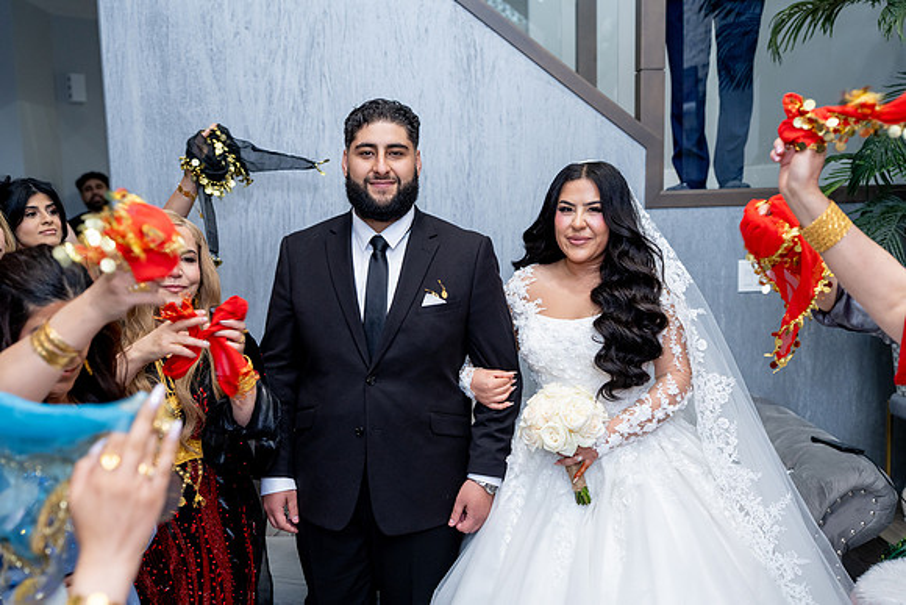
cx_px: 453
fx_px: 881
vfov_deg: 37.9
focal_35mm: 35
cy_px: 302
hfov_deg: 54.4
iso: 1000
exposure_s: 1/160
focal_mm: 35
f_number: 2.8
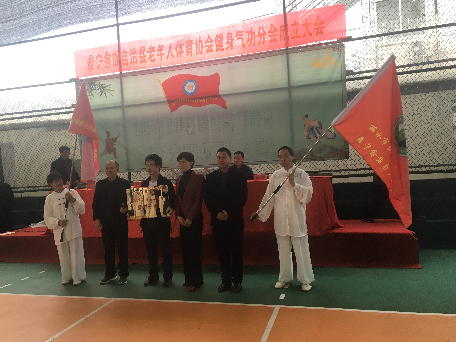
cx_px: 228
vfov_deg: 48.2
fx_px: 382
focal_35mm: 29
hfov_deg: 61.7
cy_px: 171
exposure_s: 1/33
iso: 25
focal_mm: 4.15
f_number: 2.2
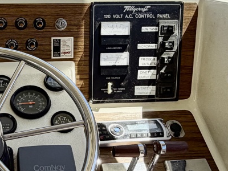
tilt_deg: -17.3
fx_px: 369
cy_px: 78
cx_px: 35
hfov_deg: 33.0
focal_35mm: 56
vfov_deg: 26.1
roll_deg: +0.5
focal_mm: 2.22
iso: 50
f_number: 2.2
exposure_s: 1/502
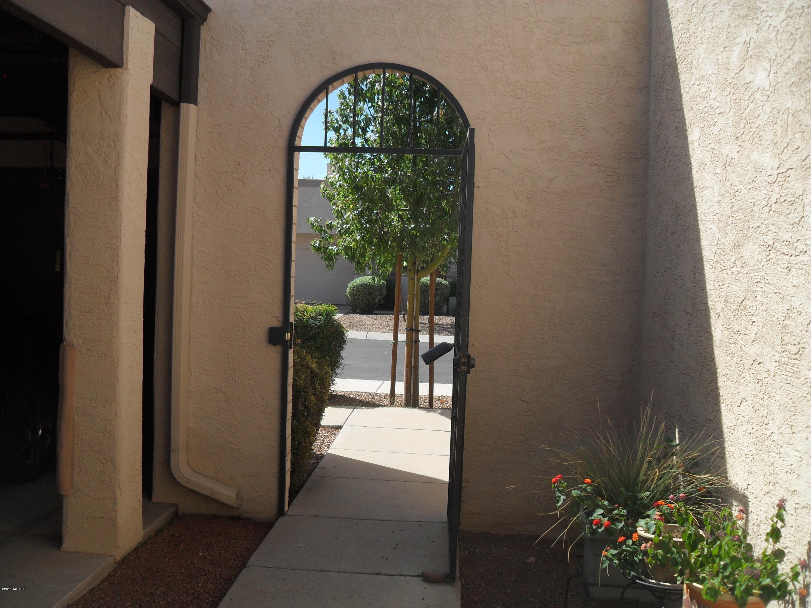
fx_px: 820
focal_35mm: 35
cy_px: 304
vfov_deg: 40.7
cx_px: 406
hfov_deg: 52.6
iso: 100
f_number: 8.9
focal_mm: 6.2
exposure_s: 1/125
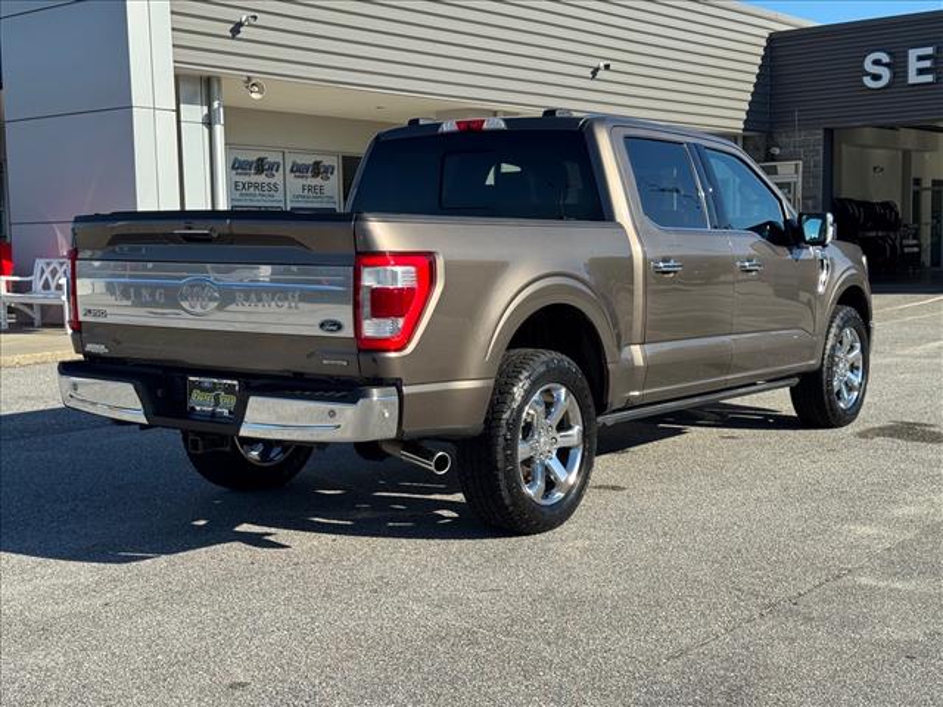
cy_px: 354
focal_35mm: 48
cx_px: 472
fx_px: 1308
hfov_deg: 39.7
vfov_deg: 30.3
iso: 64
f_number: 1.78
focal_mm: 6.76
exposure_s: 1/3096
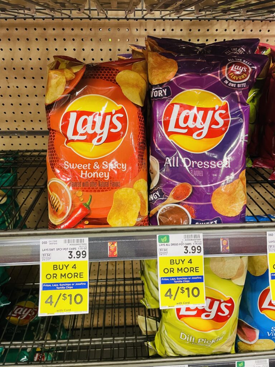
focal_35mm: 26
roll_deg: +0.4
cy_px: 184
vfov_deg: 67.3
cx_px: 138
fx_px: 275
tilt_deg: -26.8
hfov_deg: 53.1
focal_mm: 4.2
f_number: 1.6
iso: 160
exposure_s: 1/60
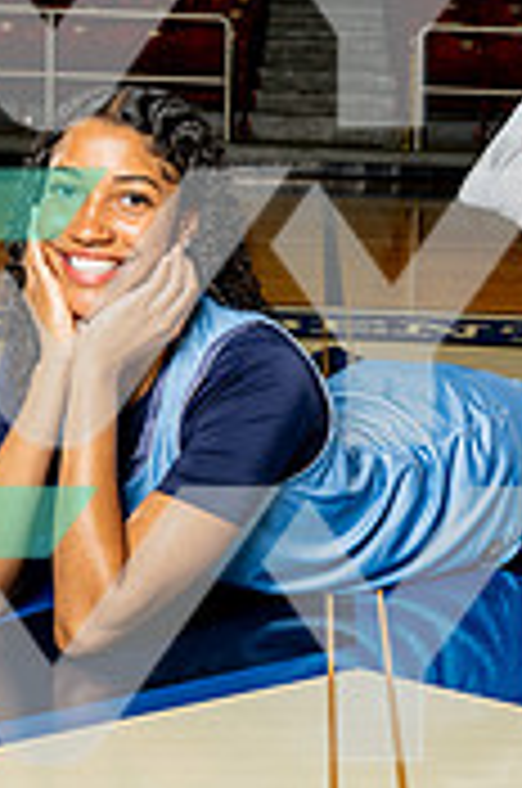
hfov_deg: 15.8
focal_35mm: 85
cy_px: 311
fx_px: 1856
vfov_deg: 23.9
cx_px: 500
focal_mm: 33
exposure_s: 1/250
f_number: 5.6
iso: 640
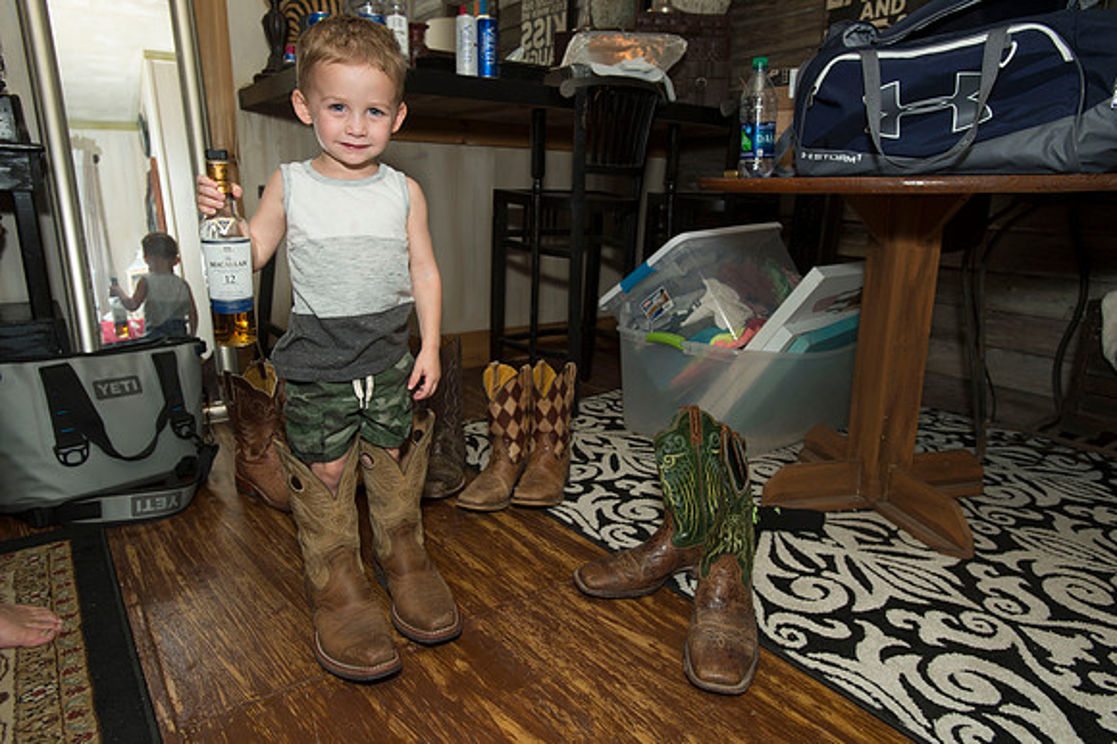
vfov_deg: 53.1
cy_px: 372
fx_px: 744
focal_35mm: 24
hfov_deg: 73.8
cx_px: 558
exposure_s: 1/125
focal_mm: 24
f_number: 5.6
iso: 320
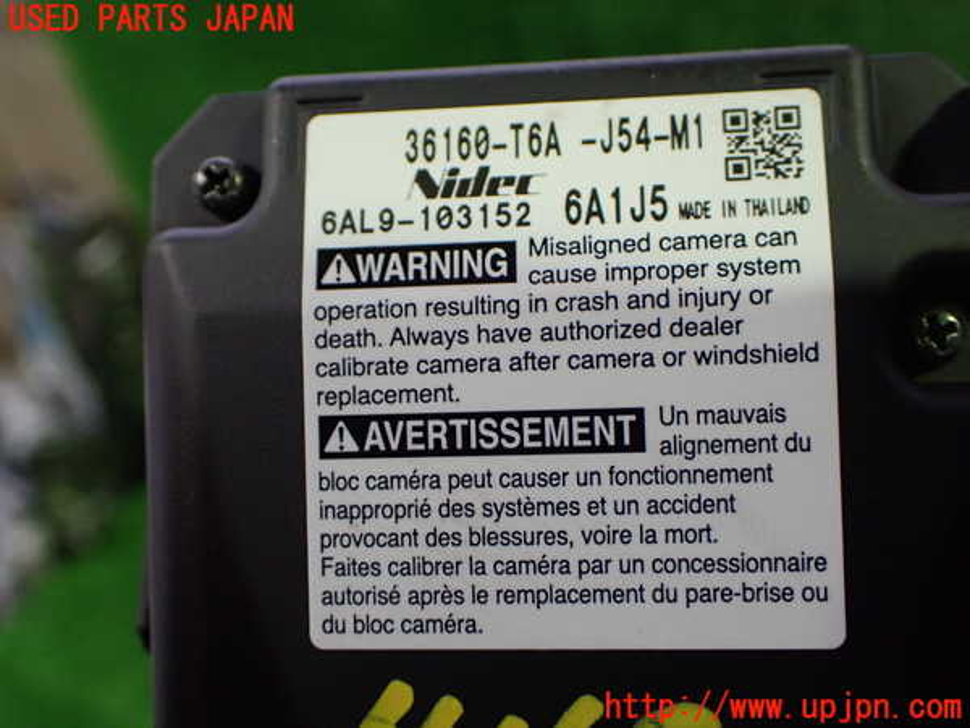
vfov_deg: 37.7
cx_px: 485
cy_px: 364
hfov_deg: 49.0
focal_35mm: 38
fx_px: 1065
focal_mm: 6.83
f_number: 2.7
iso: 800
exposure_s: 1/100
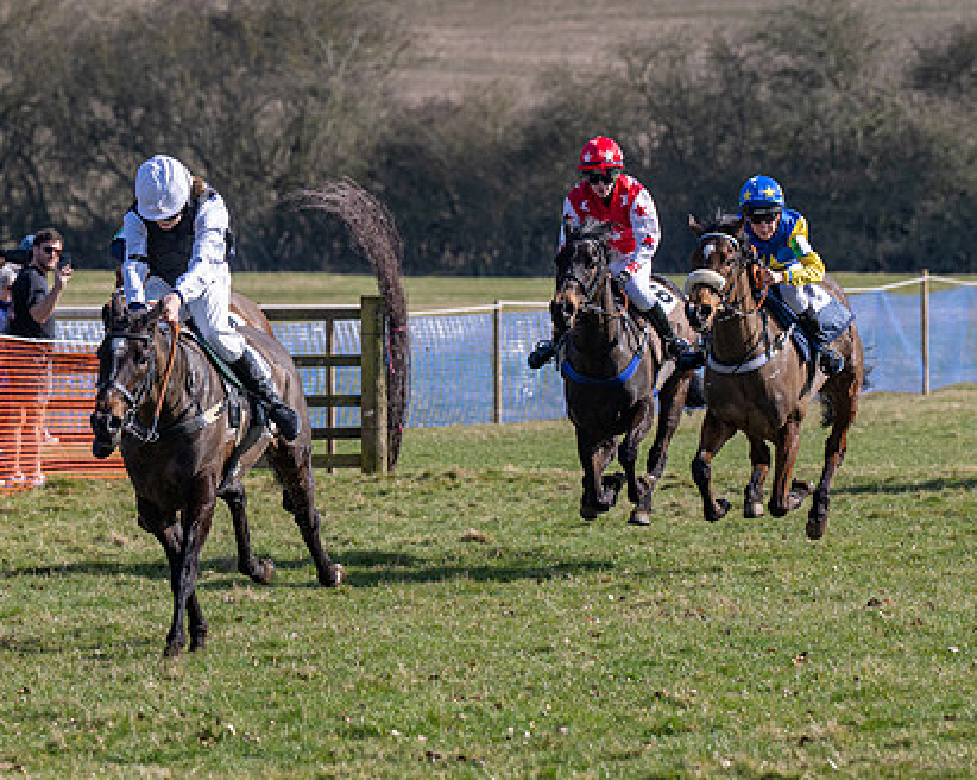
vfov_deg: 4.6
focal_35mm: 334
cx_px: 343
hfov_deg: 5.8
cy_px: 351
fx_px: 9649
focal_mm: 165
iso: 200
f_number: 5
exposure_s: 1/1250
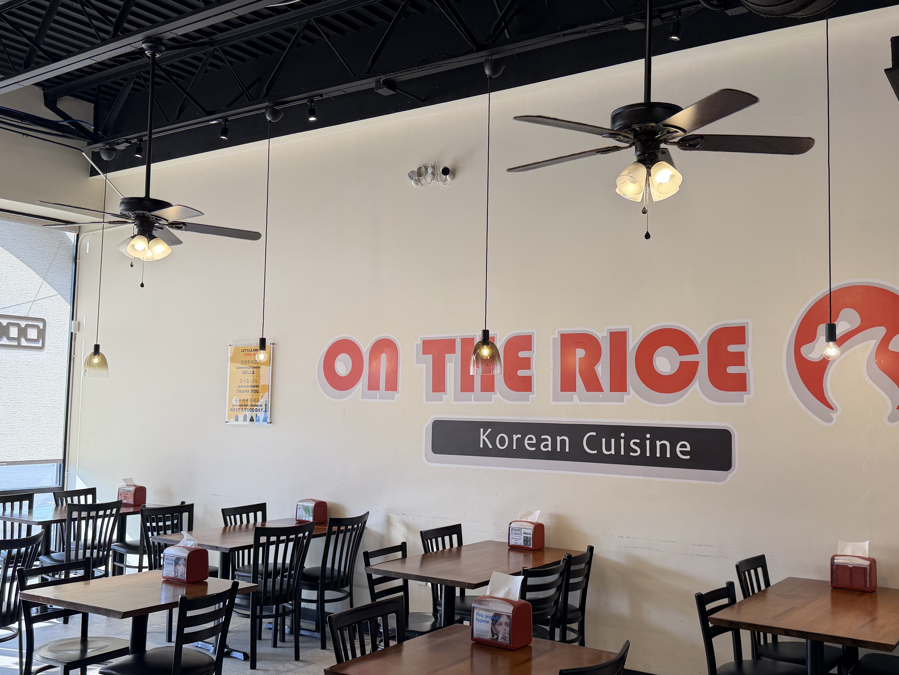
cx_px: 505
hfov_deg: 53.8
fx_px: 883
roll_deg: -2.1
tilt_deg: +4.9
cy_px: 324
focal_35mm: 34
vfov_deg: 41.8
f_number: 1.78
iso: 80
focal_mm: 6.76
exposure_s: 1/174
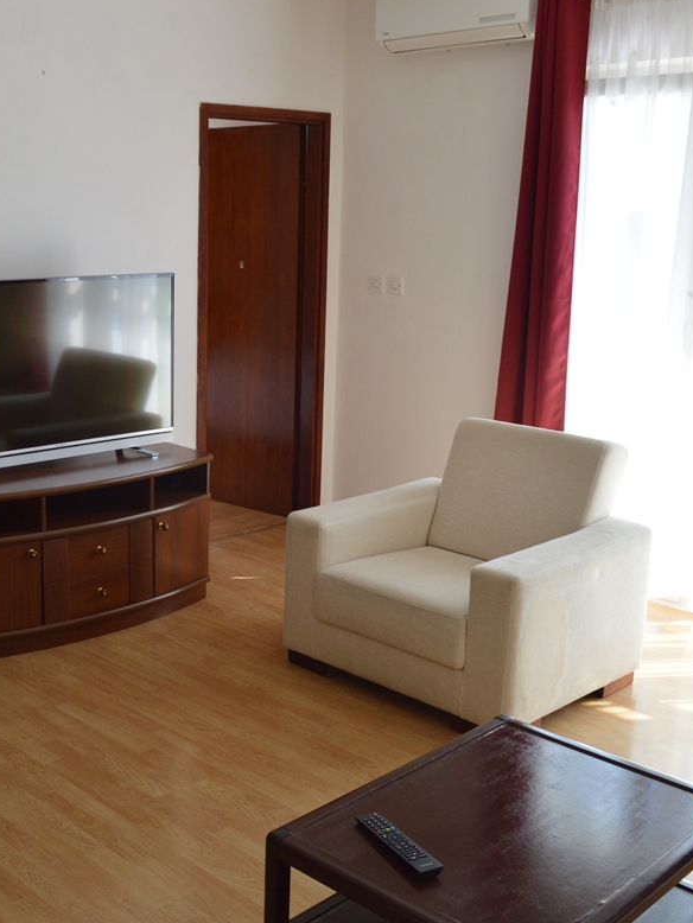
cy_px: 466
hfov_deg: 35.3
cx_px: 187
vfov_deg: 46.8
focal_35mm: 40
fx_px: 1067
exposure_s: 1/125
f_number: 5.6
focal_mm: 18
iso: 400
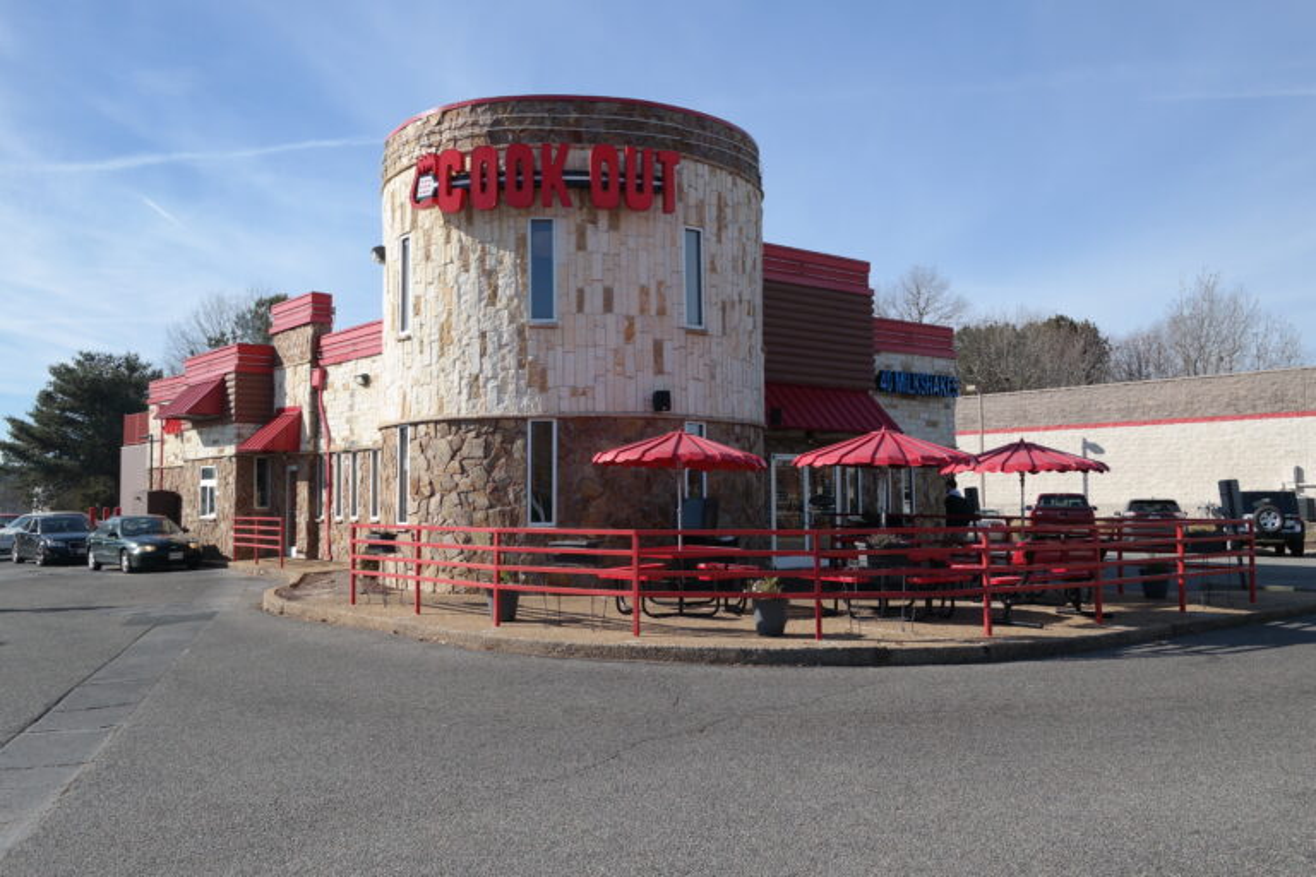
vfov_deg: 43.6
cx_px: 658
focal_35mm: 30
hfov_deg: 61.9
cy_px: 438
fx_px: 1097
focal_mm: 20
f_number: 6.3
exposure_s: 1/250
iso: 100
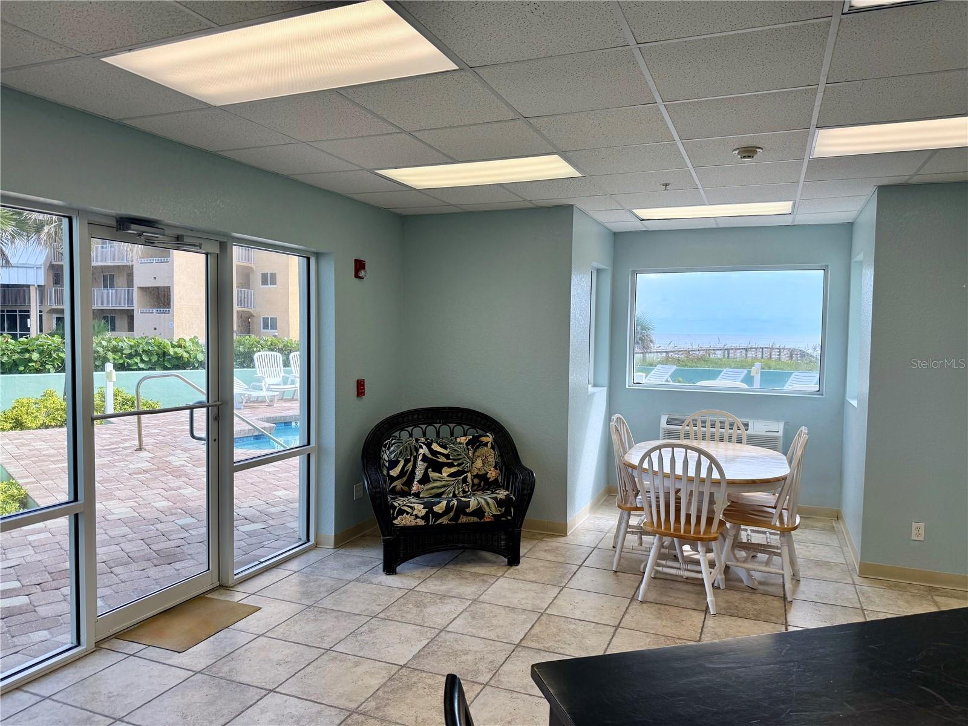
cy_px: 363
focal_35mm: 24
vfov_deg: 56.8
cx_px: 484
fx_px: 671
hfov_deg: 71.6
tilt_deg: -4.0
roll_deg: -0.4
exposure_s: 1/805
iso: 100
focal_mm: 6.76
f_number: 1.78
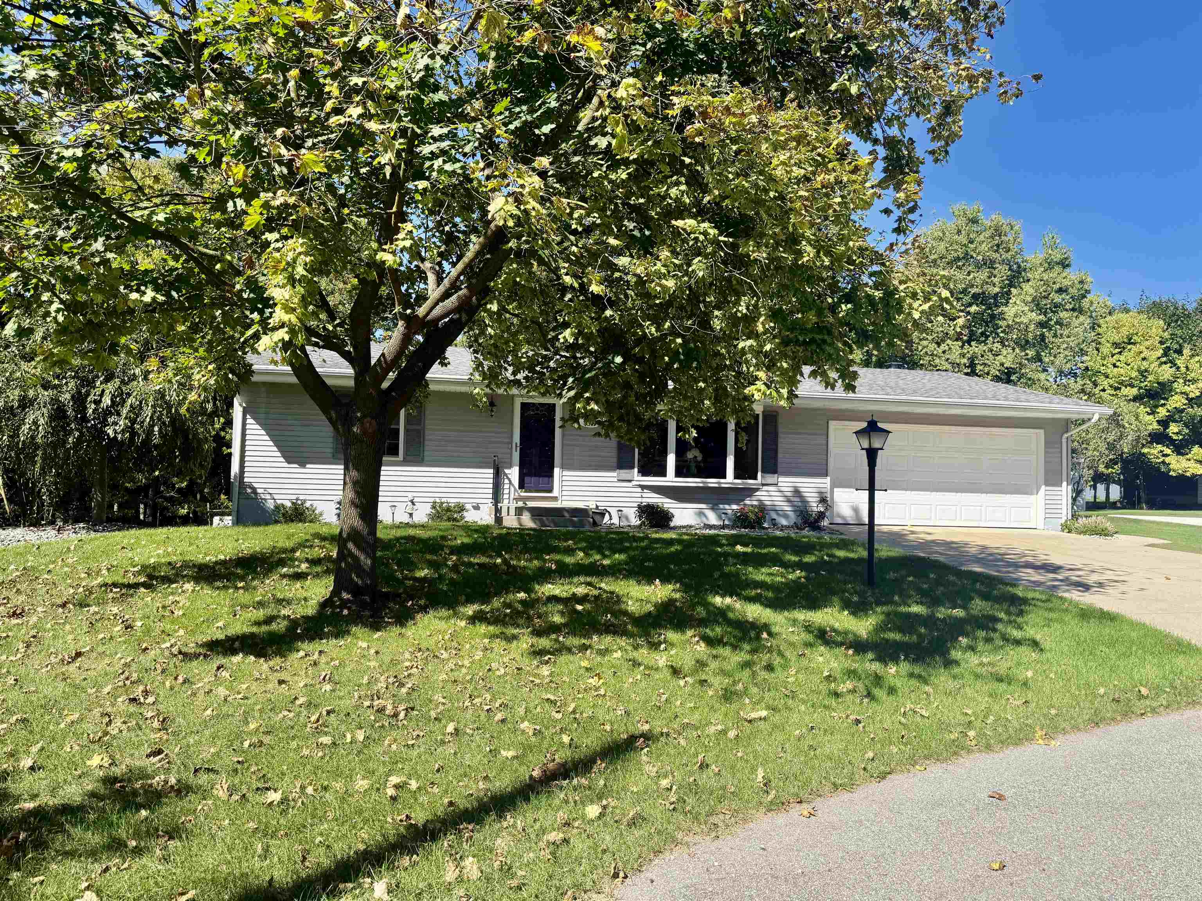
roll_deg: -1.6
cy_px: 450
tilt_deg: +2.4
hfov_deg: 71.6
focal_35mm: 24
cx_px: 601
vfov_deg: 56.8
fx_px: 833
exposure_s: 1/2801
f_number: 1.78
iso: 100
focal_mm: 6.76
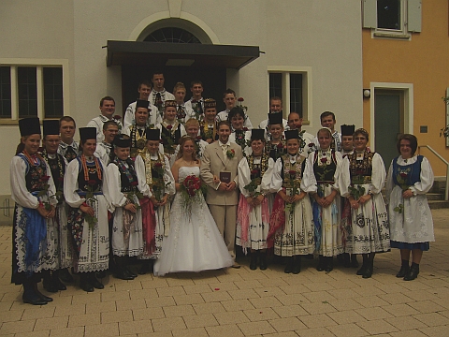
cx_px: 224
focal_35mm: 35
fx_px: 454
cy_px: 168
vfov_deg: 40.7
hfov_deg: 52.6
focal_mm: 5.8
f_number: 5.6
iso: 80
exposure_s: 1/1000
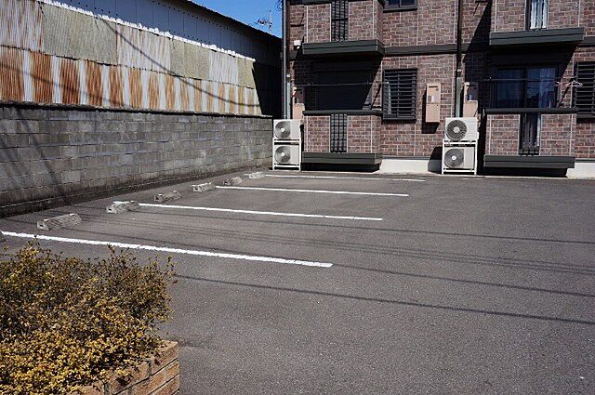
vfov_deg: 41.6
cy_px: 198
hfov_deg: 59.6
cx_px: 298
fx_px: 520
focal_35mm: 32
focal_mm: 21
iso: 200
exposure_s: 1/200
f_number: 16
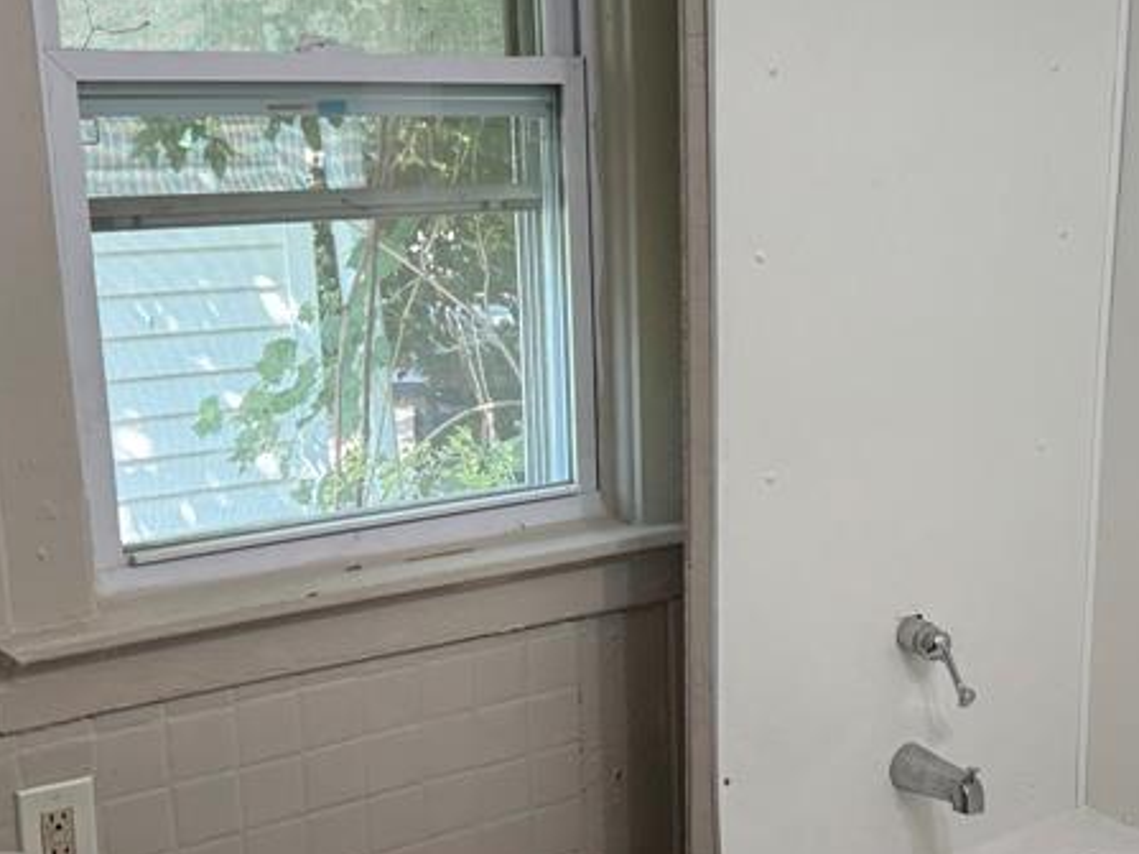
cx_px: 790
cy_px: 561
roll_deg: +0.4
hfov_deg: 34.5
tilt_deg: -15.5
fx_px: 1809
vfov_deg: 26.4
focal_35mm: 55
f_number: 1.78
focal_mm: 6.76
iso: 160
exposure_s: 1/120
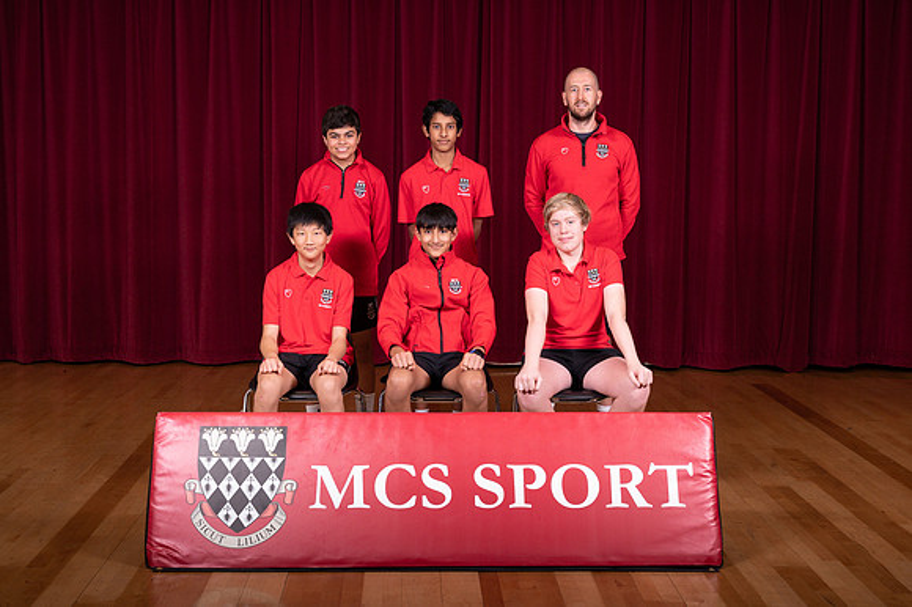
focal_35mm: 52
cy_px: 292
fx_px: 1320
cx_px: 443
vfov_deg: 25.9
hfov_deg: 38.1
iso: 800
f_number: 8
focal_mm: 47
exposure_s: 1/50
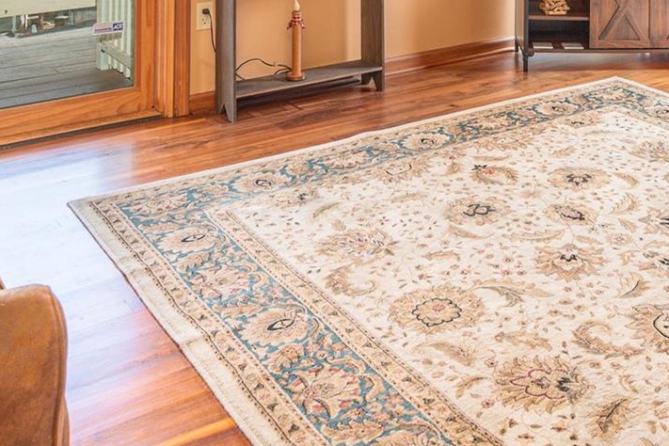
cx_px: 481
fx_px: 911
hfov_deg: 39.5
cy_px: -194
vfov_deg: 23.1
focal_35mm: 49
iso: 320
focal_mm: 17
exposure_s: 1/60
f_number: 7.1
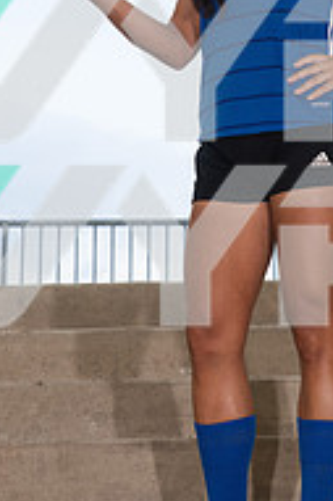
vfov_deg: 14.8
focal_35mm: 137
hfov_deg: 10.0
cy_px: 63
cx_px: 254
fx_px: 1904
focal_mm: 58
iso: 250
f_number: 7.1
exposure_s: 1/320
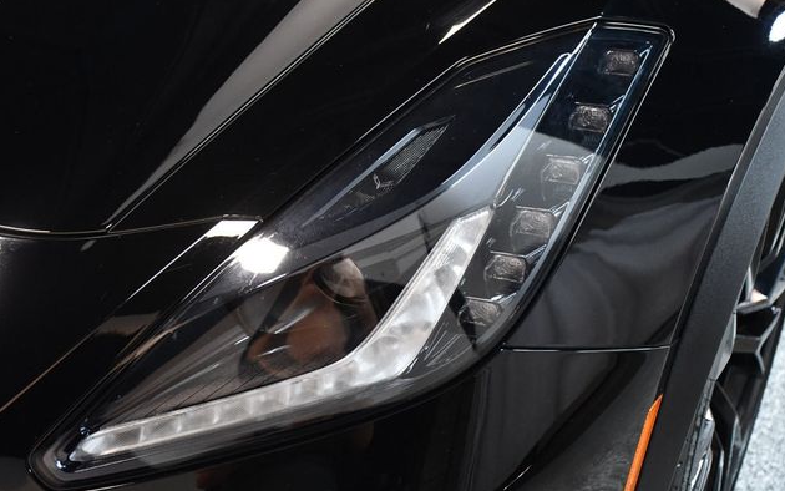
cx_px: 394
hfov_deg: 34.5
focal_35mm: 59
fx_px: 1262
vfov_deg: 22.0
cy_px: 241
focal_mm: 38
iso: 3200
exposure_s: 1/60
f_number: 4.2
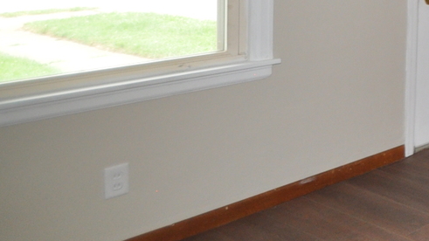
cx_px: 693
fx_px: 591
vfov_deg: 21.4
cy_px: -46
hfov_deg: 25.5
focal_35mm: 52
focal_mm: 10
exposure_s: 1/60
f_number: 4
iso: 720
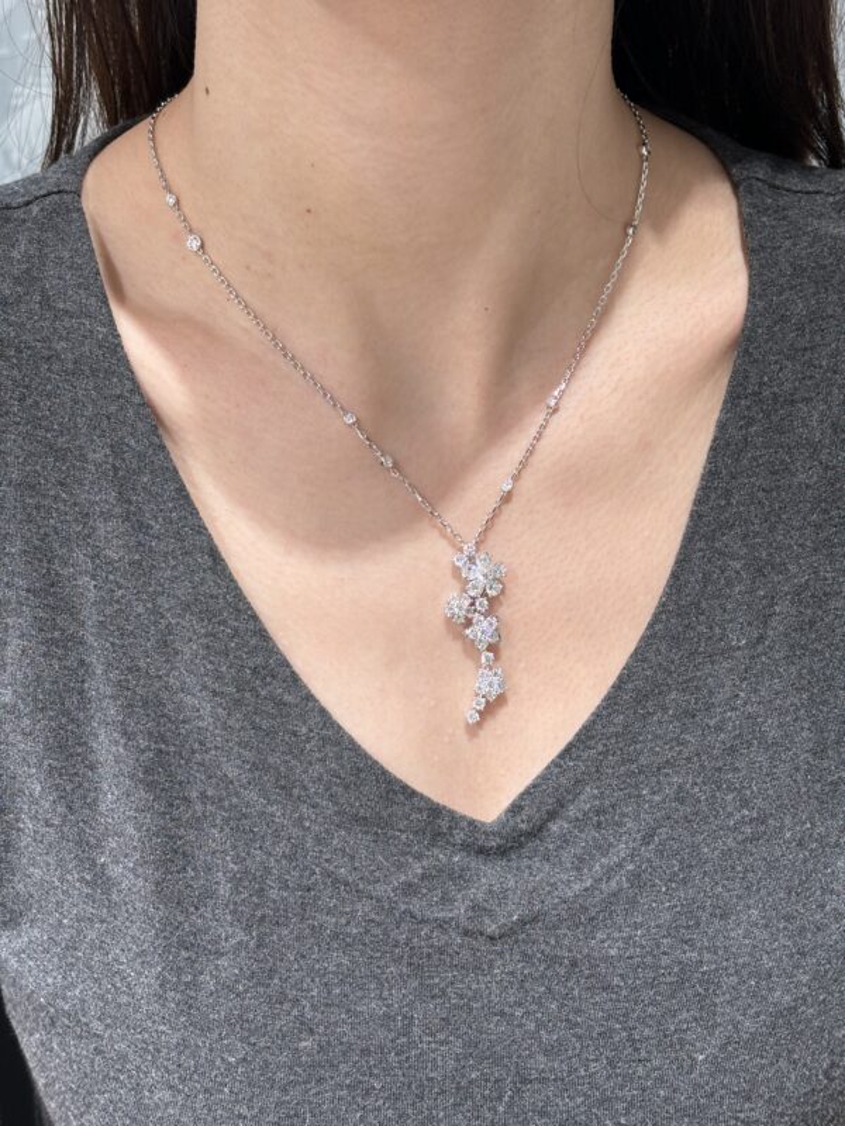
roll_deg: +0.6
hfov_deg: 28.0
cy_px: 563
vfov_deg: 36.8
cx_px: 422
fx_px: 1692
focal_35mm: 52
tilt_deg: -26.6
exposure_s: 1/100
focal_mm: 5.96
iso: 40
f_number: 1.6
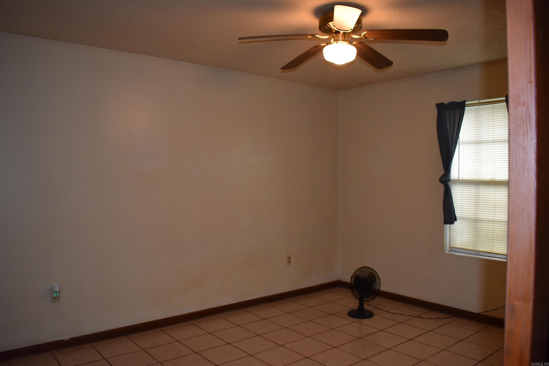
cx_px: 274
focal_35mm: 27
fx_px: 412
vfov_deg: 47.9
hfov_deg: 67.4
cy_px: 183
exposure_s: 1/80
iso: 800
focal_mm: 18
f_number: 4
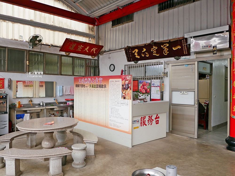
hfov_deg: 63.4
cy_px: 88
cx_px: 118
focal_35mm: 28
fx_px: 190
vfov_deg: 49.8
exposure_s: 1/60
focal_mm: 14
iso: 500
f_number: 2.5
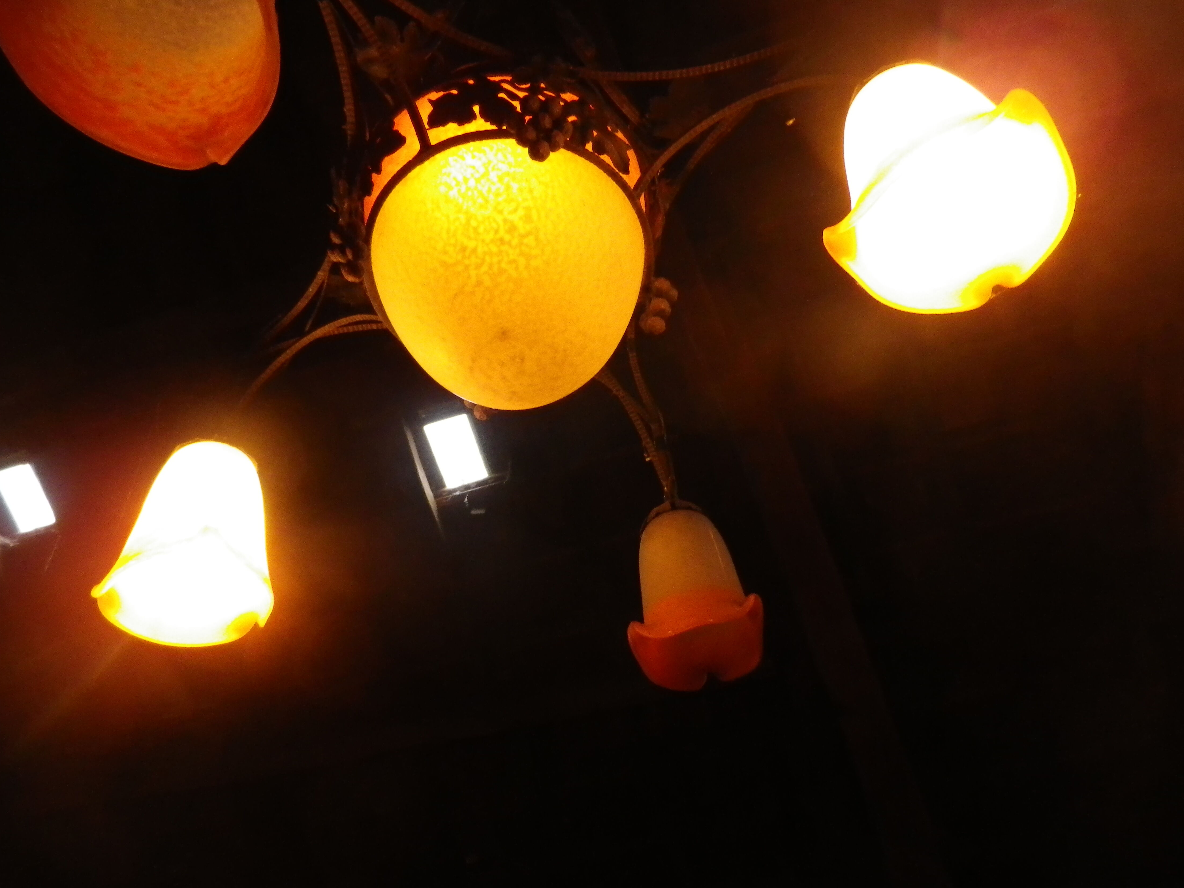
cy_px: 439
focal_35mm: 26
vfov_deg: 53.1
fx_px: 889
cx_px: 574
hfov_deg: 67.3
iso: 320
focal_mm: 4.5
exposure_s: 1/50
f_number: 3.5
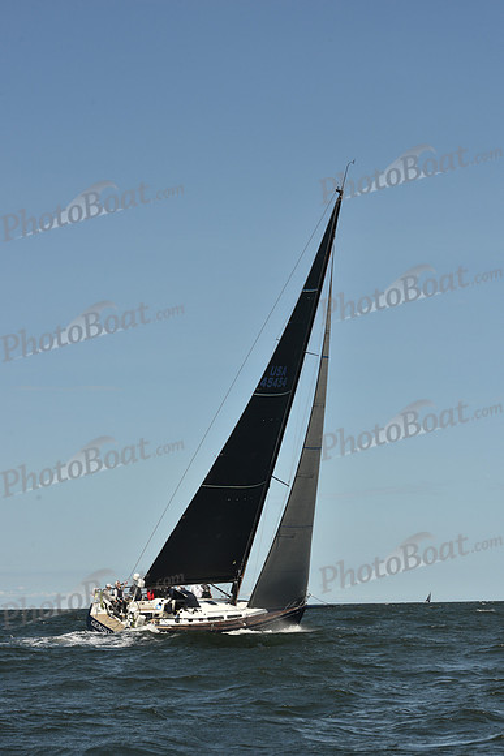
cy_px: 378
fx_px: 1469
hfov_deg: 19.5
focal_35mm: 70
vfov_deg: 28.8
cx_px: 252
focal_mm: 70
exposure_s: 1/800
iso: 250
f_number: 10
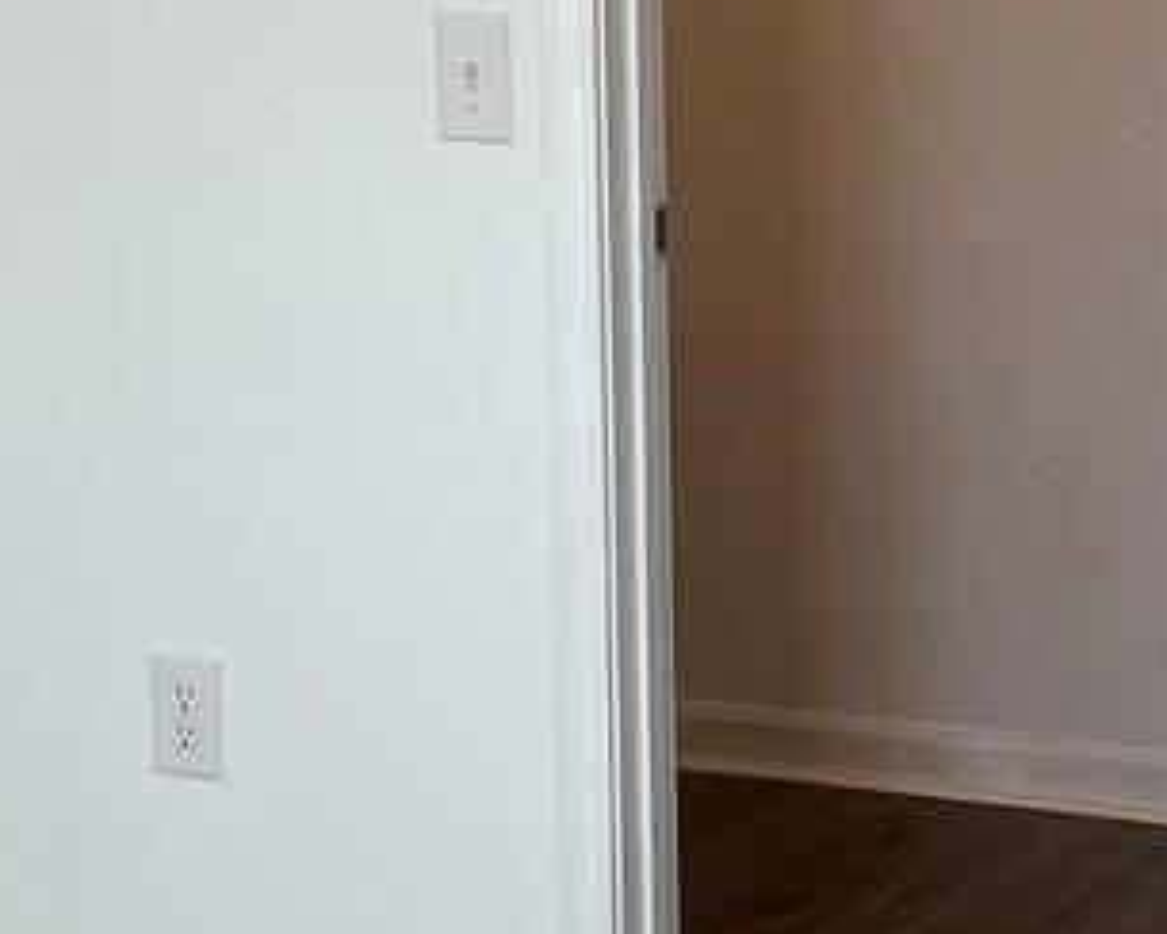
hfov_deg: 14.4
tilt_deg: -9.2
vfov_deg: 11.6
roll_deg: +1.2
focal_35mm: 133
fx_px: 4594
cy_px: 333
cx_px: 937
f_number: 1.6
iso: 80
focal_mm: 5.1
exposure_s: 1/120
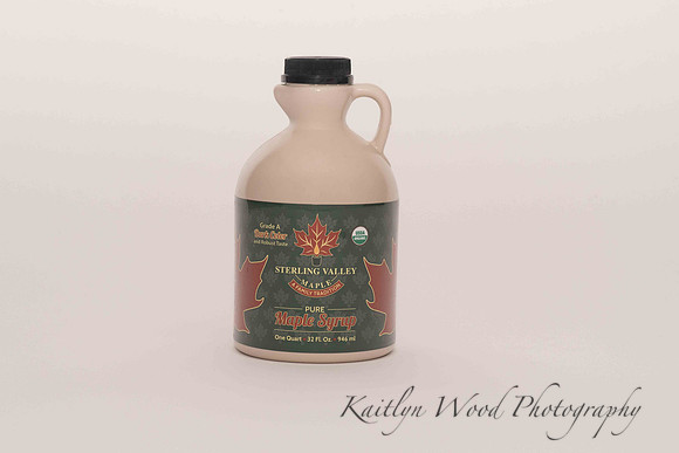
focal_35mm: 85
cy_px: 226
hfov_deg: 23.9
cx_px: 340
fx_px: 1603
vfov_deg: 16.1
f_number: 13
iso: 400
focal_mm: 85
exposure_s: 1/100
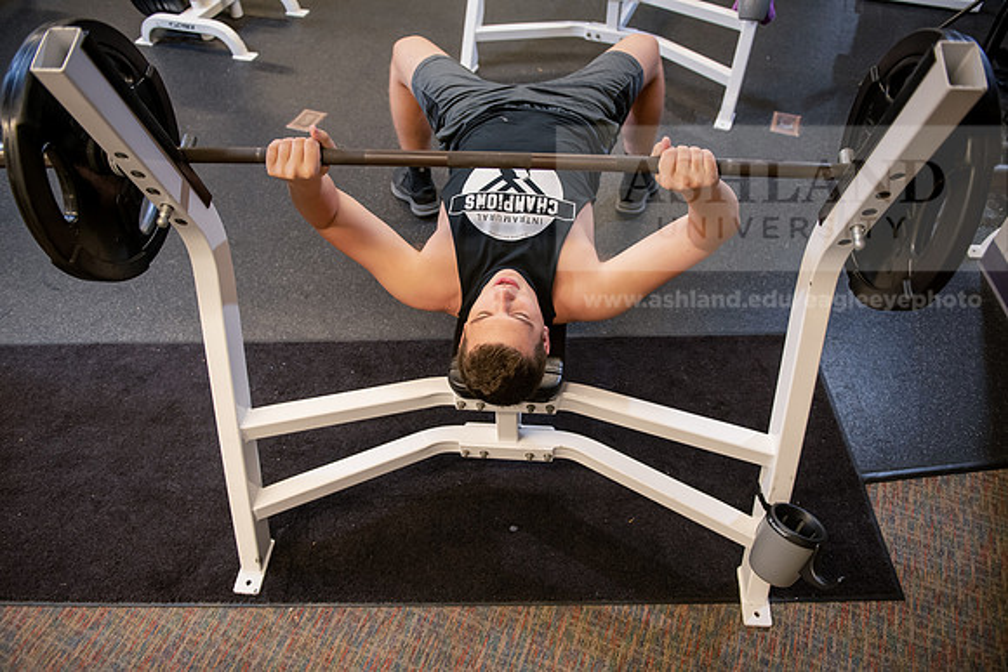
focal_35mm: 26
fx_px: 728
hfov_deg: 69.4
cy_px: 336
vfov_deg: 49.6
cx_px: 504
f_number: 3.2
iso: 1000
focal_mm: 26
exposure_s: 1/200
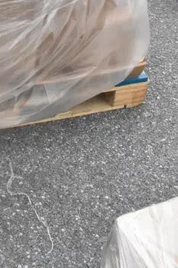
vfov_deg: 25.1
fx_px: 520
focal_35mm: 70
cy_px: -76
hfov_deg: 18.4
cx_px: -35
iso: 6400
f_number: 18
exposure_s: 1/1250
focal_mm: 18
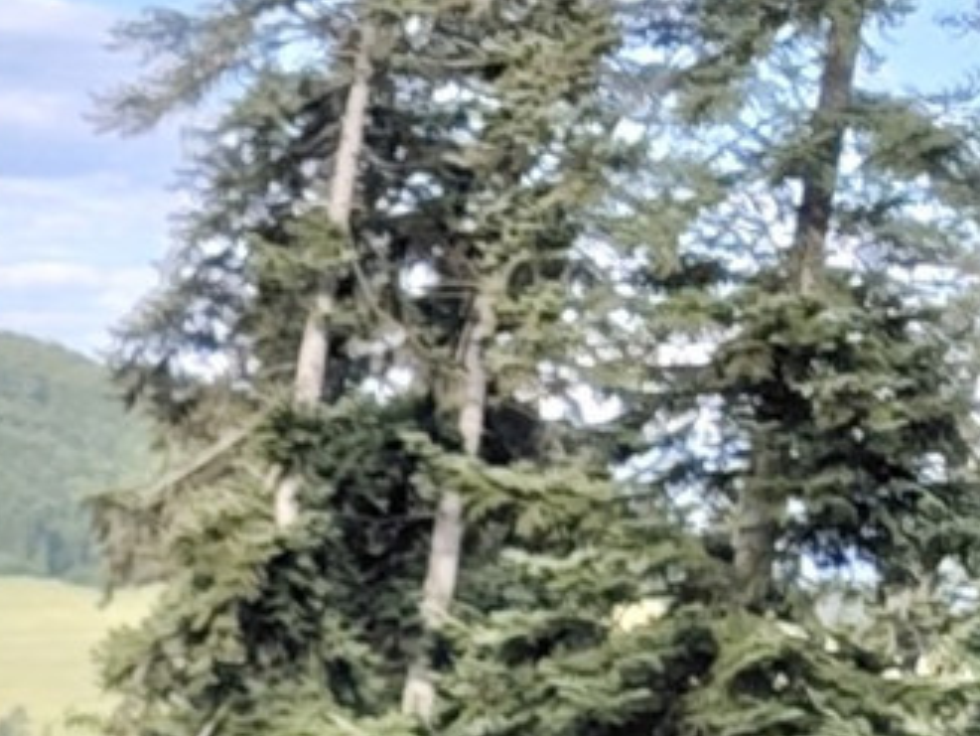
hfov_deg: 16.4
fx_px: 2974
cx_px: -640
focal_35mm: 105
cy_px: 1439
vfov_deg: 12.5
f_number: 2.45
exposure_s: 1/234
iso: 100
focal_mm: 3.25
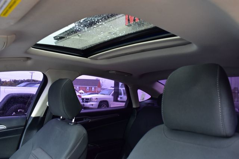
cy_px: 80
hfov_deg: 67.4
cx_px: 120
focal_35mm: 27
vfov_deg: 47.9
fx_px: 179
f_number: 6.3
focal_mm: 18
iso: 400
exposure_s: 1/20
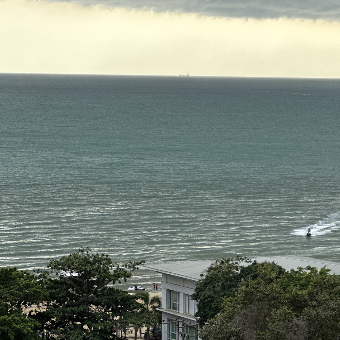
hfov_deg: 11.9
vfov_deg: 11.9
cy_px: 104
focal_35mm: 146
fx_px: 1622
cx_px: 327
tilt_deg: -0.7
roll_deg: -1.3
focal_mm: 9
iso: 32
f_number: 2.8
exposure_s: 1/223
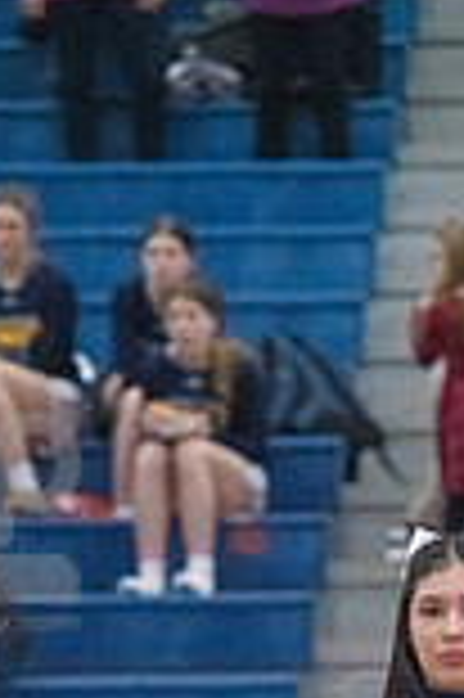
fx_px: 9552
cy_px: 991
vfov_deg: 4.2
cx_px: 469
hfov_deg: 2.8
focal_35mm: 493
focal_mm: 170
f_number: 5
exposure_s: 1/1000
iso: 8000
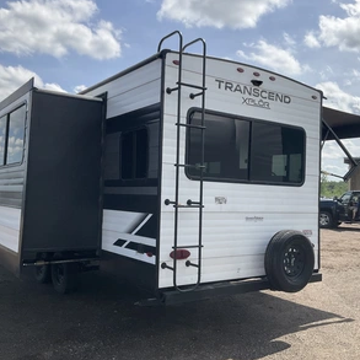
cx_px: 176
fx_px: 412
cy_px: 183
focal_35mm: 35
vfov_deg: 47.2
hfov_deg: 47.2
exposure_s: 1/2058
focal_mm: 3
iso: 25
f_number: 1.8
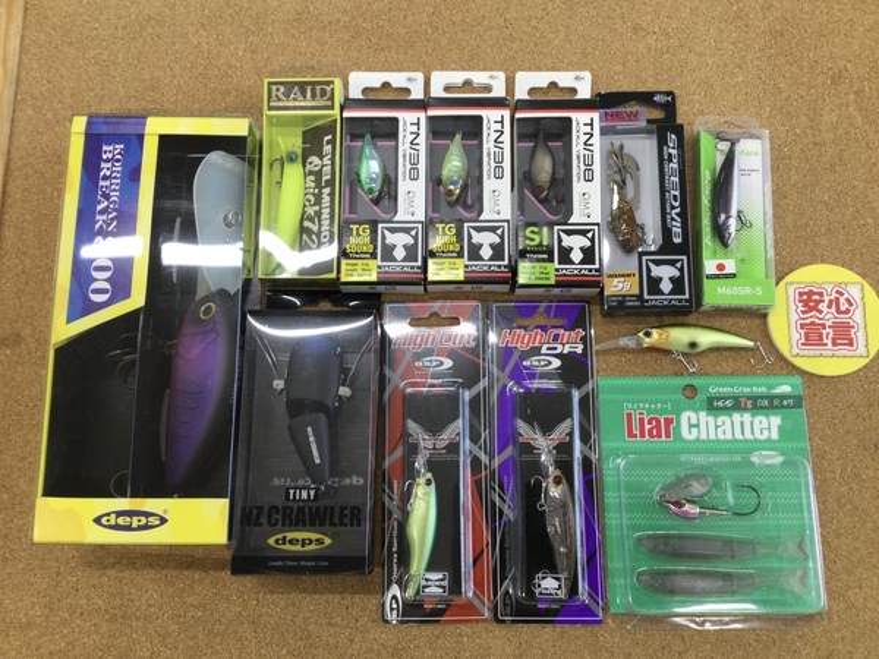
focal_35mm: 31
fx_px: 787
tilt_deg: -79.1
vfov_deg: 45.4
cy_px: 330
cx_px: 440
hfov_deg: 58.4
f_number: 2.4
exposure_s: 1/40
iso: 25
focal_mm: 3.3
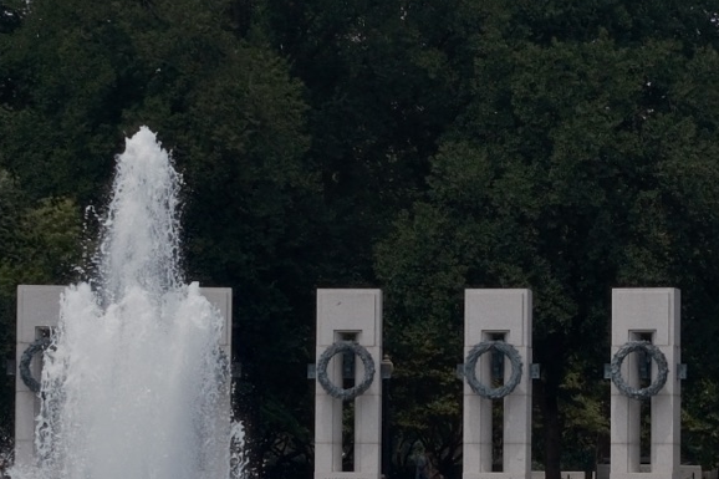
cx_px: 673
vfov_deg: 12.5
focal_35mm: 109
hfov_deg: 18.4
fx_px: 2176
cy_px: 315
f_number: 5.6
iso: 125
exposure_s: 1/900
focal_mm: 23
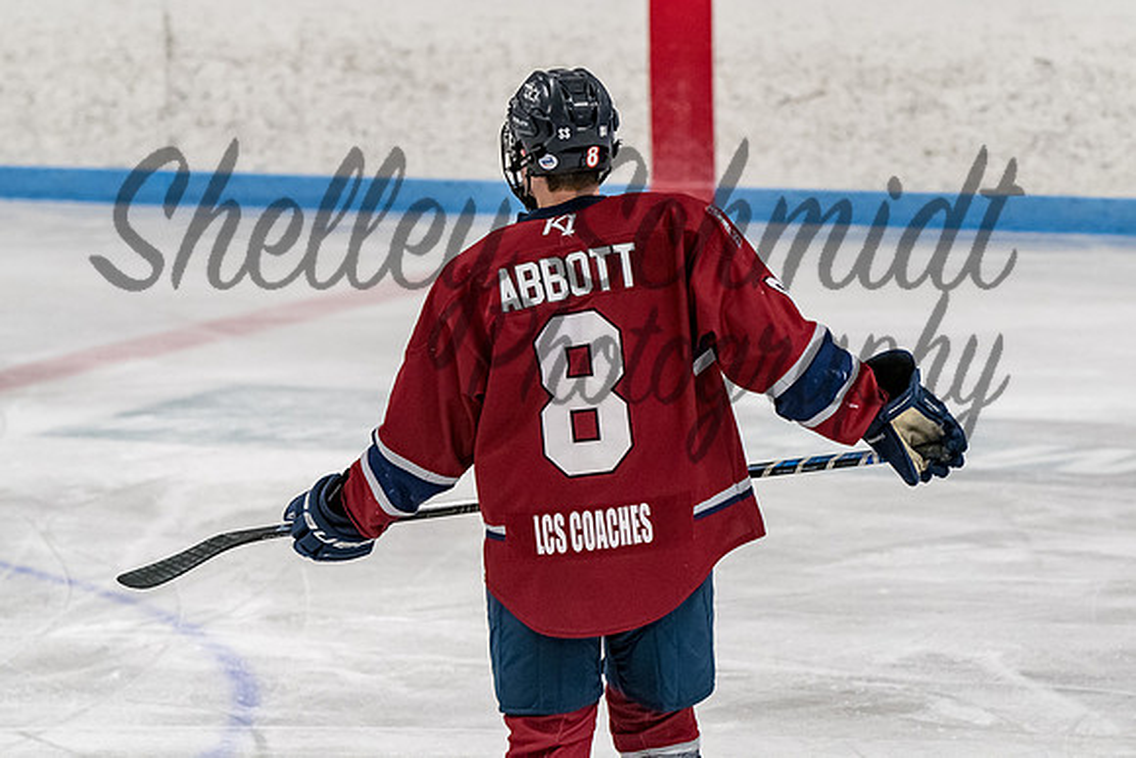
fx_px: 6947
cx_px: 602
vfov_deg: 6.2
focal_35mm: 220
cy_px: 346
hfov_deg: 9.3
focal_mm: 135
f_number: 4
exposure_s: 1/800
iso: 3200
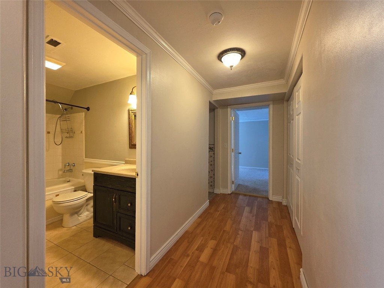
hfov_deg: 106.2
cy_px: 144
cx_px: 192
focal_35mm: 13
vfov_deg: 89.9
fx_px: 144
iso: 250
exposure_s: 1/120
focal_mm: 2.2
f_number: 1.9
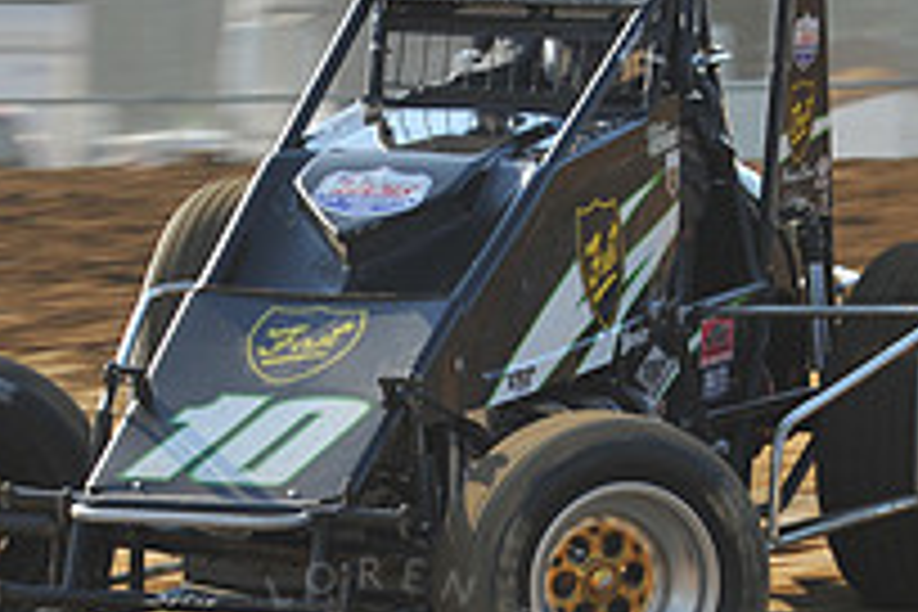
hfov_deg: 4.5
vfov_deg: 3.0
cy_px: 414
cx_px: 369
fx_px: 11576
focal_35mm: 454
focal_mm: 160
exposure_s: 1/320
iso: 320
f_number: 10
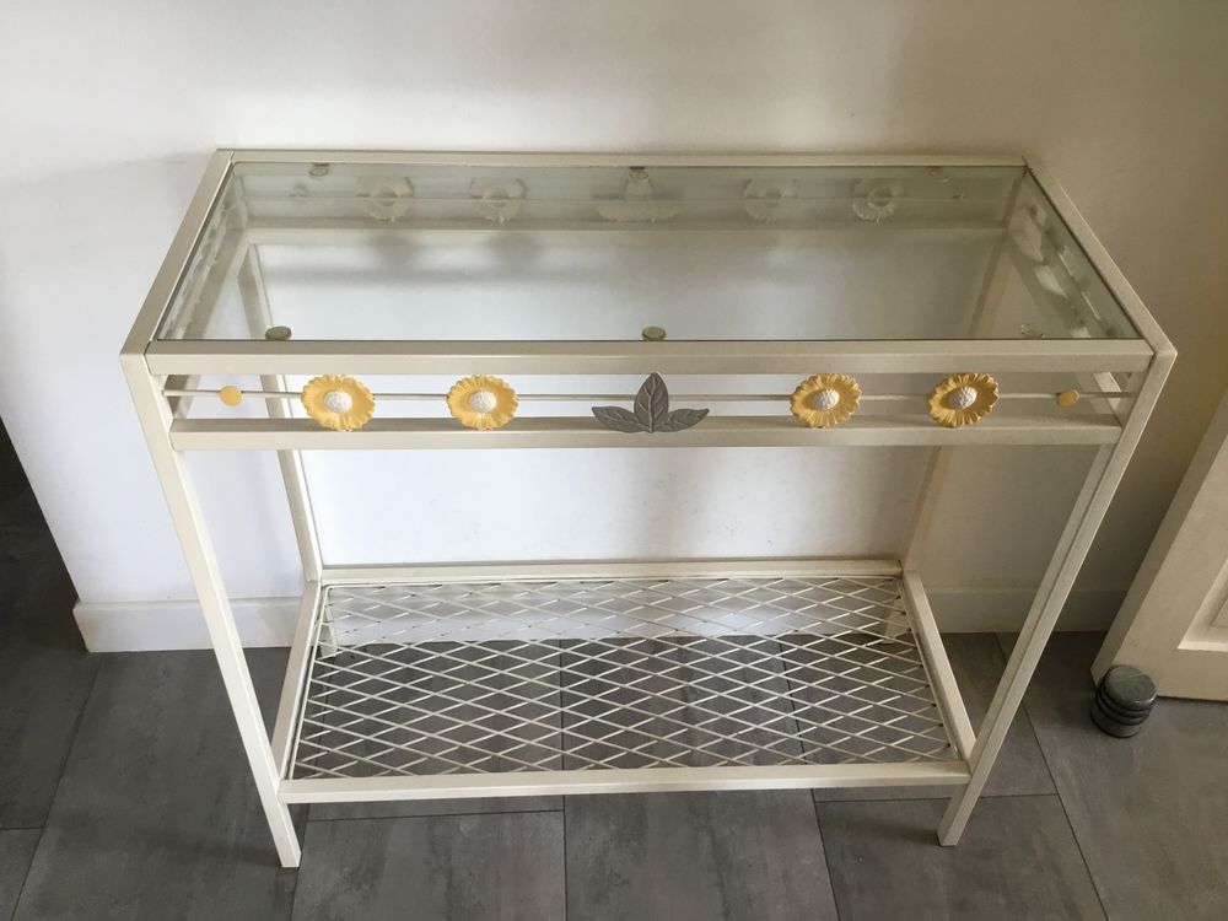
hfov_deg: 58.4
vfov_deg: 45.4
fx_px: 1100
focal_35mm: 31
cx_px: 614
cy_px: 460
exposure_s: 1/33
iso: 100
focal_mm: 3.3
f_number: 2.4
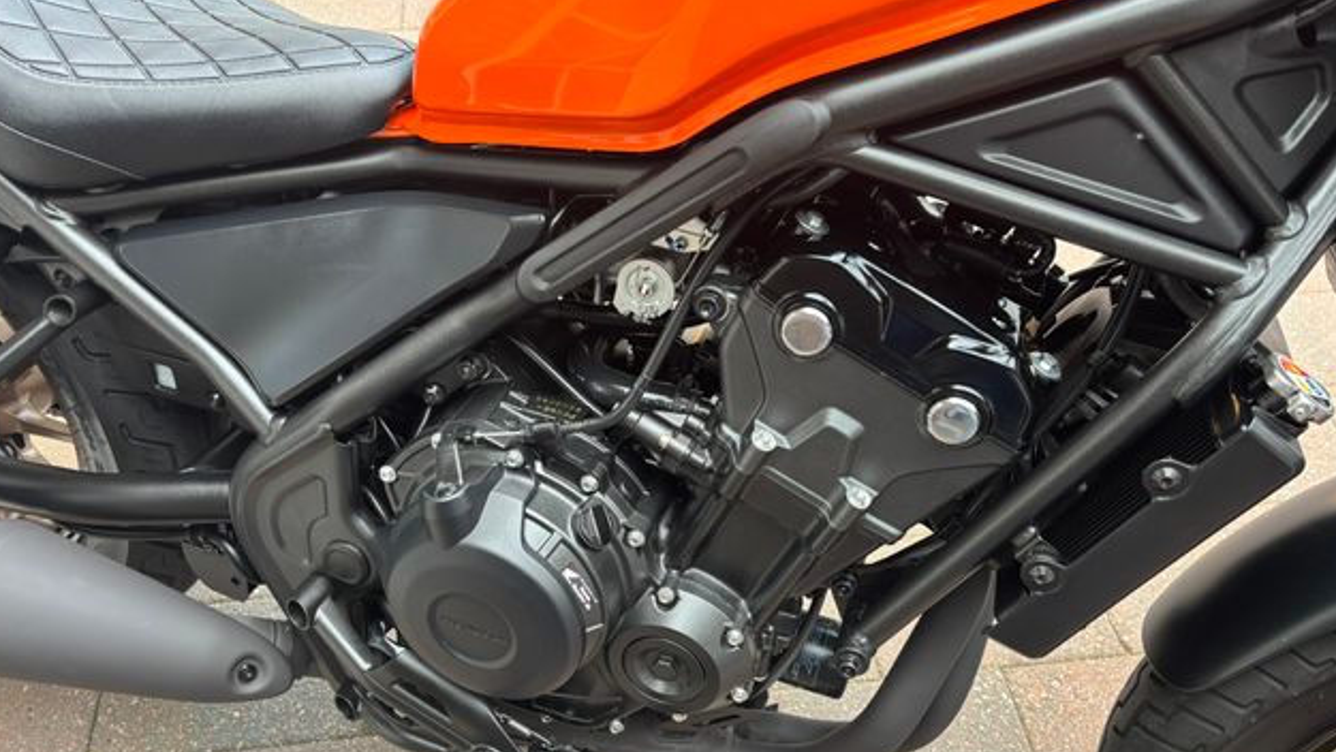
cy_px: 502
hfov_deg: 66.0
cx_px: 658
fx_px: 1028
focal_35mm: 29
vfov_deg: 39.7
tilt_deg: -51.3
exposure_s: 1/121
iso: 80
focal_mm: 5.96
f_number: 1.6
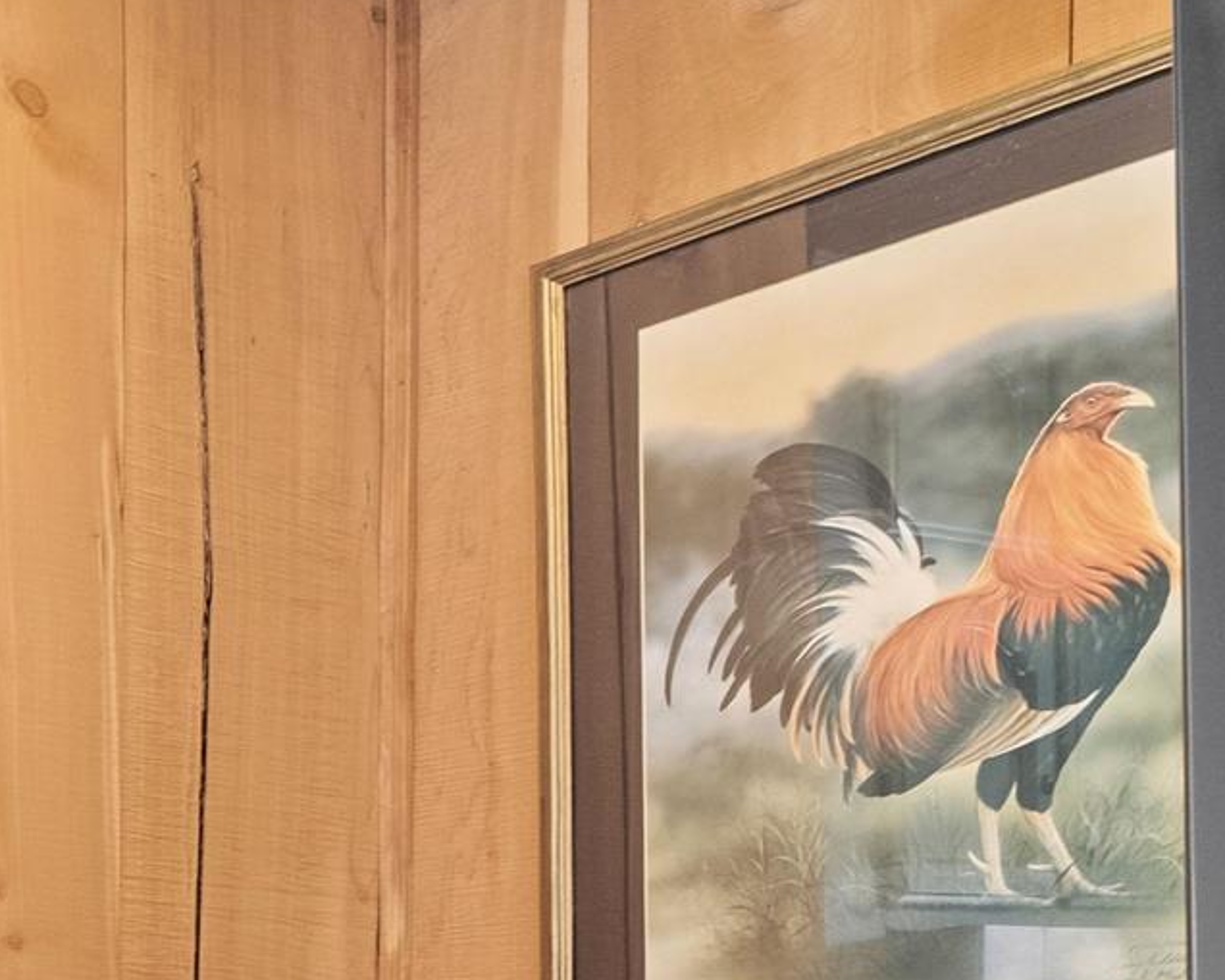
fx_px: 2466
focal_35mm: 68
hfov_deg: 17.9
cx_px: -1302
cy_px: 1398
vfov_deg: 19.9
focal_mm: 10
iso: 640
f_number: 7.1
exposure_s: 1/1.43
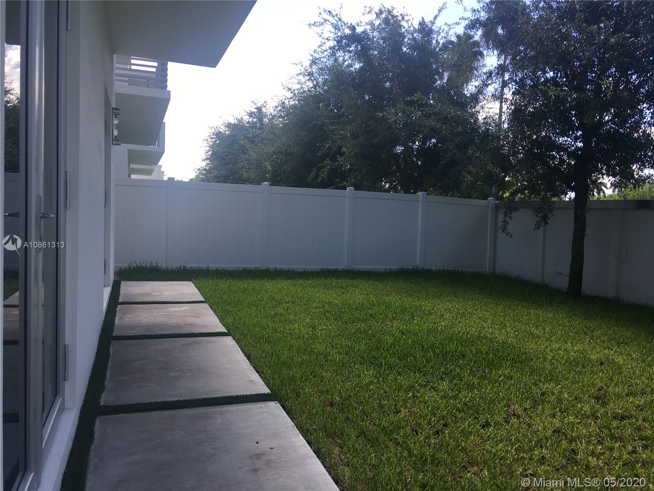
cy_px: 246
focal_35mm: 29
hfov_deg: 61.7
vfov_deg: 48.2
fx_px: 548
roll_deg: -2.2
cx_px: 327
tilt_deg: -2.8
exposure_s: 1/663
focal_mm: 4.15
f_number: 2.2
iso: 25
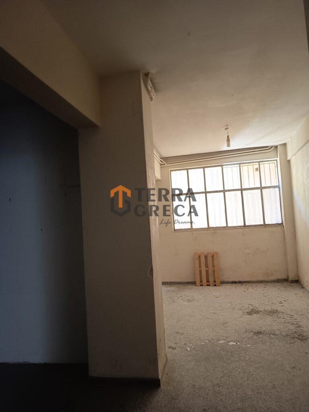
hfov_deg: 56.8
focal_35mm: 24
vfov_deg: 71.6
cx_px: 154
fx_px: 286
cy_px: 206
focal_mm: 5.27
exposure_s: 1/25
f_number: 1.7
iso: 732
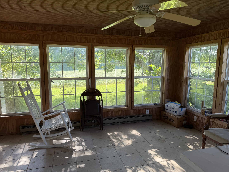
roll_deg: +0.3
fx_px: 159
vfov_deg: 56.8
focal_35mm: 24
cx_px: 114
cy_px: 86
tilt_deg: -6.6
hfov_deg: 71.6
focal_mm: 6.76
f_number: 1.78
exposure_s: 1/203
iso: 80
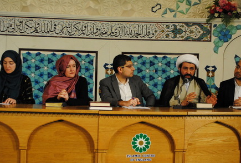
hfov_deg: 38.1
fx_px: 349
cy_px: 84
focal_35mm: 52
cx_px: 127
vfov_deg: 26.2
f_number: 4.2
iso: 640
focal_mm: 26
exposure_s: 1/30
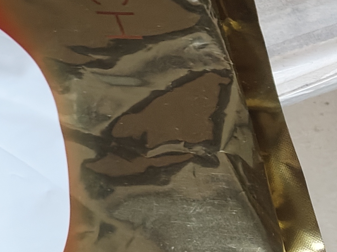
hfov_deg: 11.5
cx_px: -528
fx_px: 1304
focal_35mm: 134
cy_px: 59
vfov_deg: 11.0
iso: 100
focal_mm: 5.59
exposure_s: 1/67
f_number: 1.8
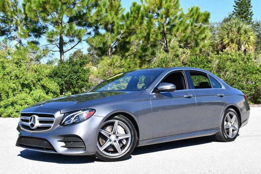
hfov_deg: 38.2
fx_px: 377
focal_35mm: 52
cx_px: 130
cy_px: 87
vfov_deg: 26.0
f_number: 8
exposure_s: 1/250
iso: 180
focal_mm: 26
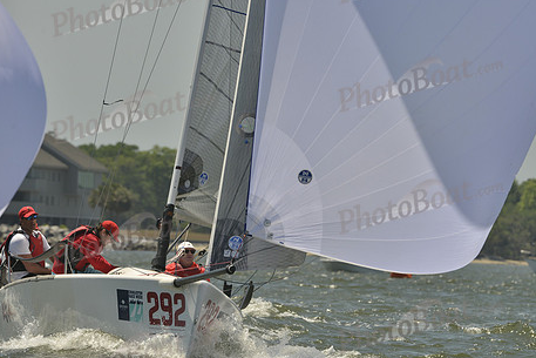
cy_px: 159
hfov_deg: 4.5
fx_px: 6806
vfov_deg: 3.0
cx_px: 278
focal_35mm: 457
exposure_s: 1/1250
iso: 280
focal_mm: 360
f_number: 10
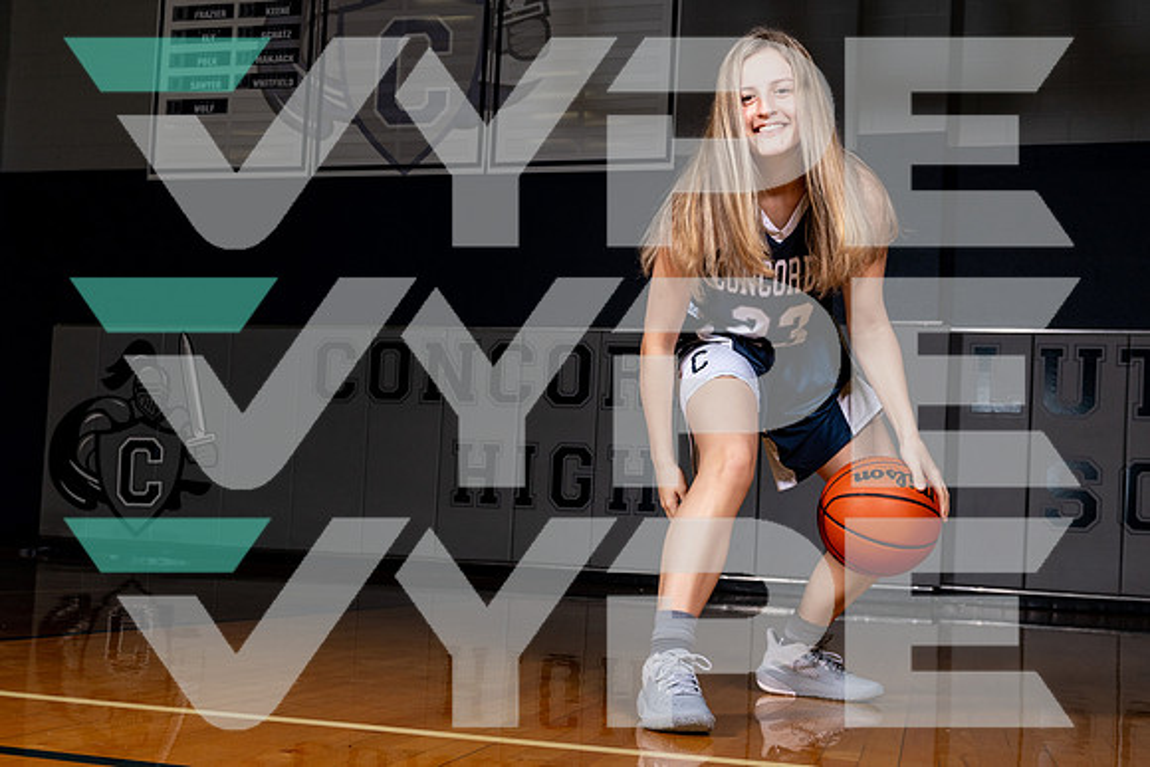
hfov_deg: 44.6
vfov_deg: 30.6
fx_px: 1398
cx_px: 503
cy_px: 461
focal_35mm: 44
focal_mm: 36
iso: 250
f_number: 10
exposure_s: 1/125
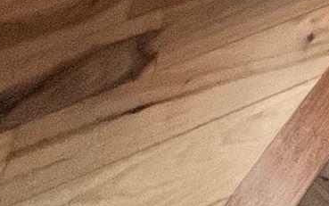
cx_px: 685
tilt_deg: -5.7
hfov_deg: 16.8
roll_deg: -0.5
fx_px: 771
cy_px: -734
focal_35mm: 86
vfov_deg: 7.1
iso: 200
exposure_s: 1/120
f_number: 1.8
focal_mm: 1.57
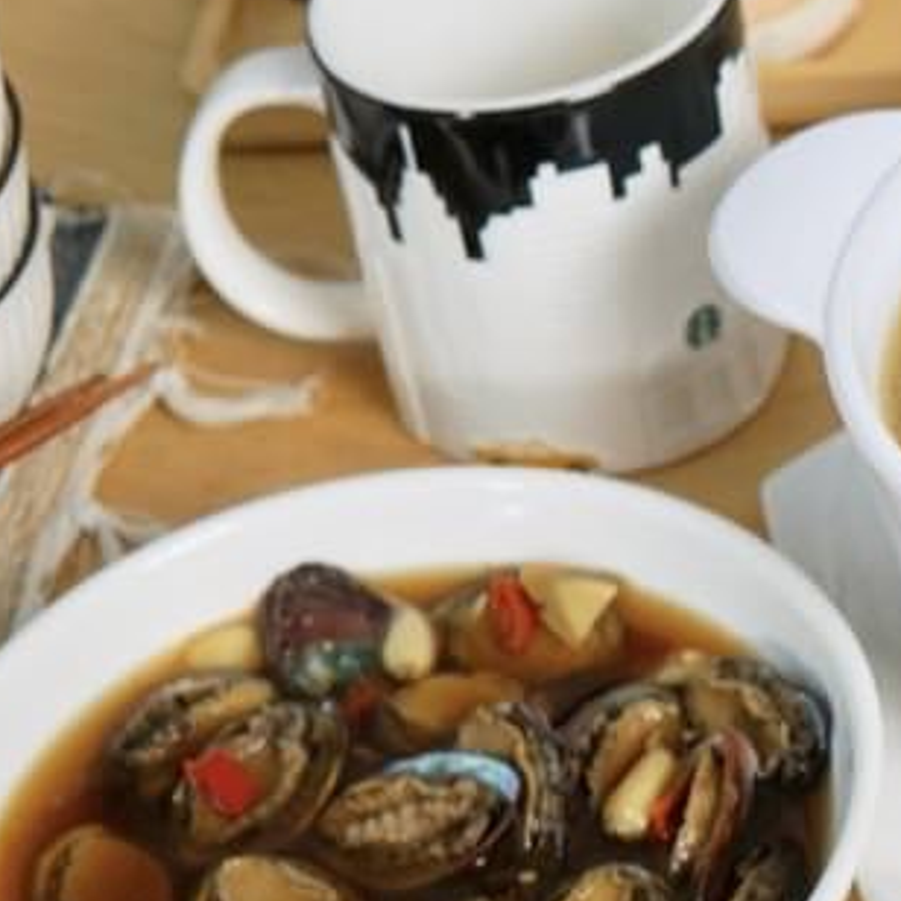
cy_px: 834
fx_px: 3652
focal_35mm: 124
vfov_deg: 13.9
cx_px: 1425
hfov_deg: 13.2
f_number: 4
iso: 400
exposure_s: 1/160
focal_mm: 30
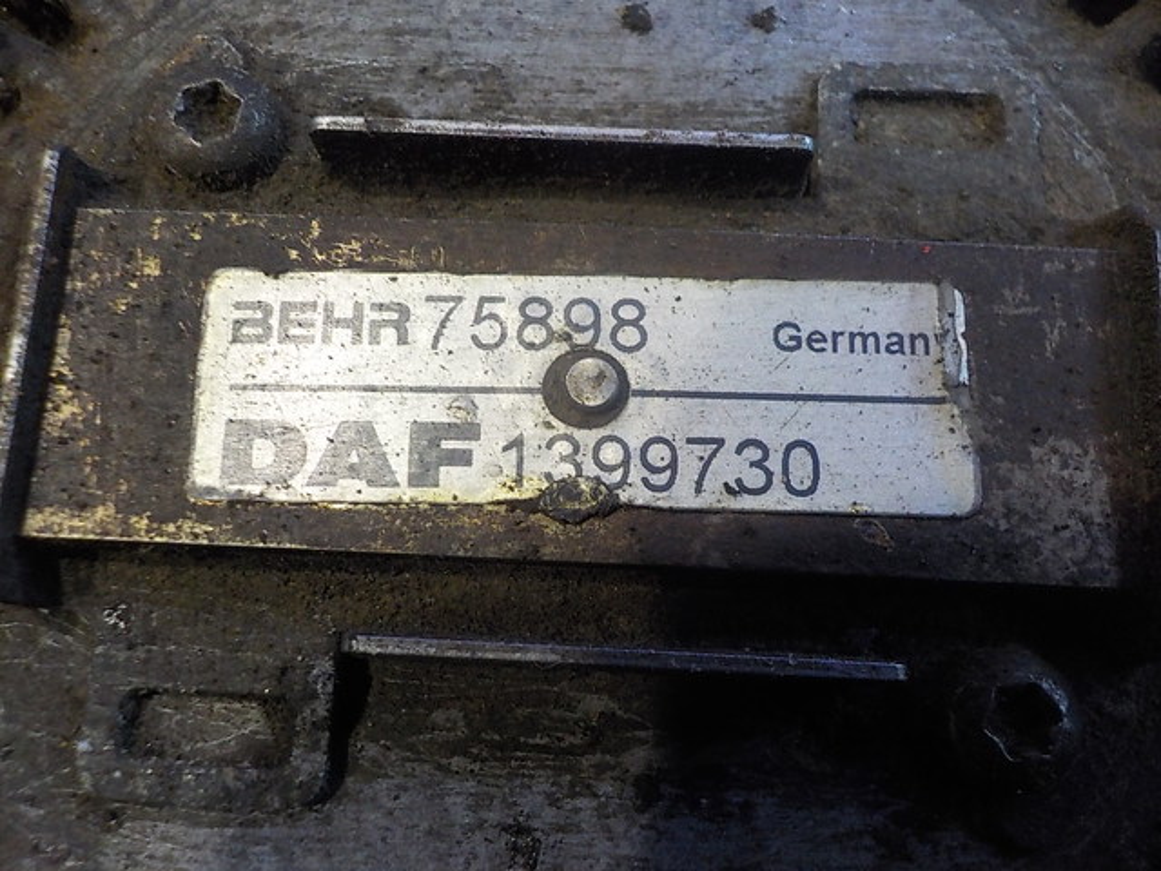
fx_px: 1006
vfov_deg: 46.8
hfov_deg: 60.0
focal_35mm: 30
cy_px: 436
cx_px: 580
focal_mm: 4.1
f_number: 3.3
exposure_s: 1/30
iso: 400
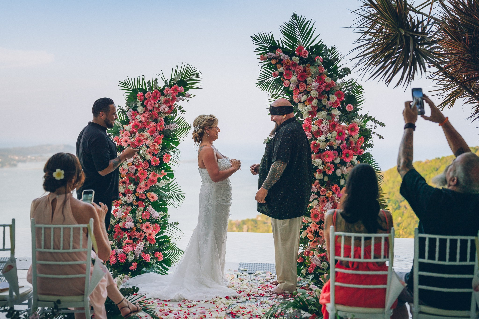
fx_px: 770
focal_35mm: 58
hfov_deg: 34.5
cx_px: 207
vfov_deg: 23.4
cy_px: 160
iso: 100
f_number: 2.2
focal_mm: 50
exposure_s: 1/2000
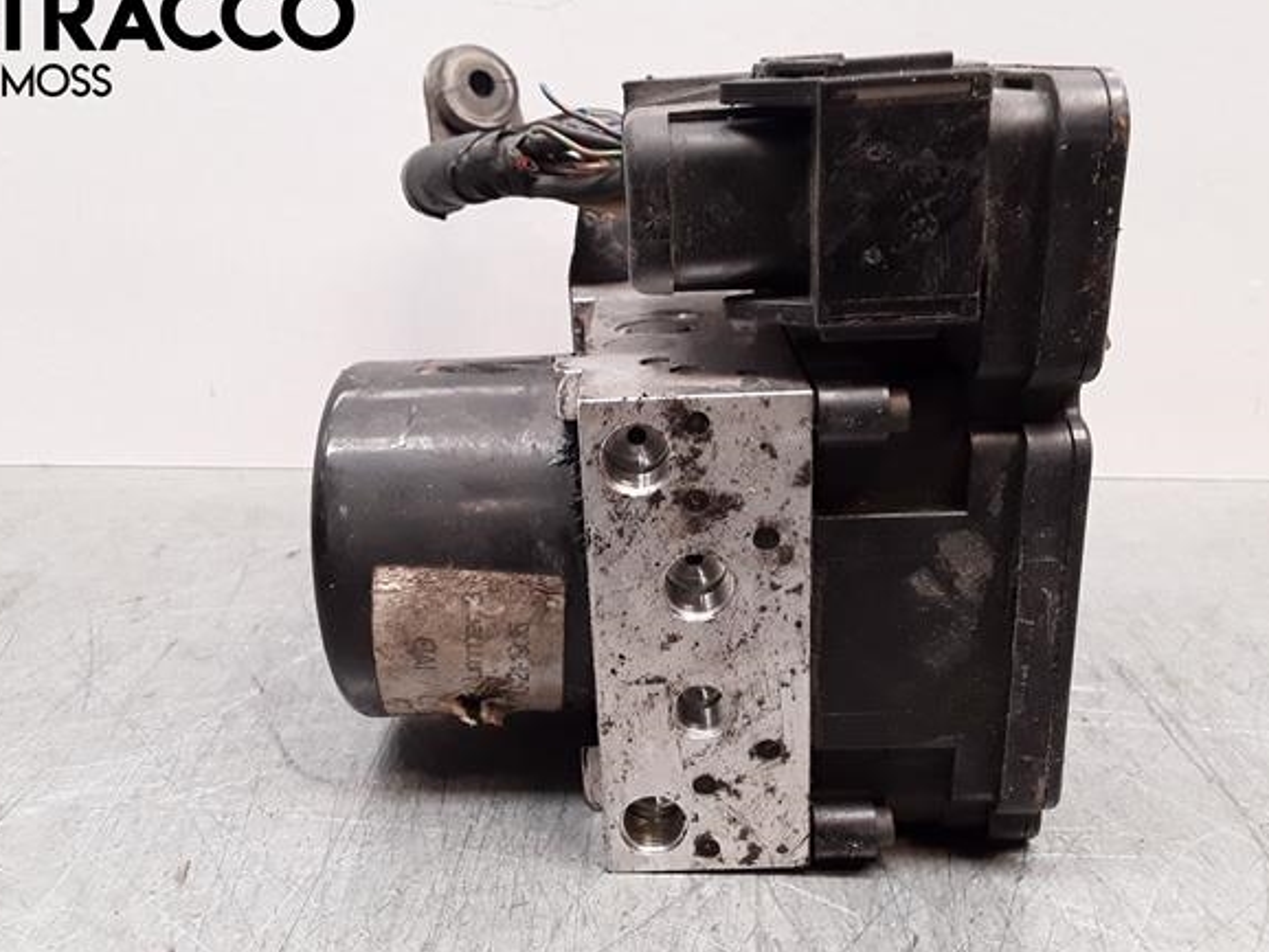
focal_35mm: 31
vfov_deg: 45.5
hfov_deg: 58.3
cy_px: 502
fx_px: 1137
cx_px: 634
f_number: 1.9
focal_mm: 2.91
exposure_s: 1/50
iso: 80
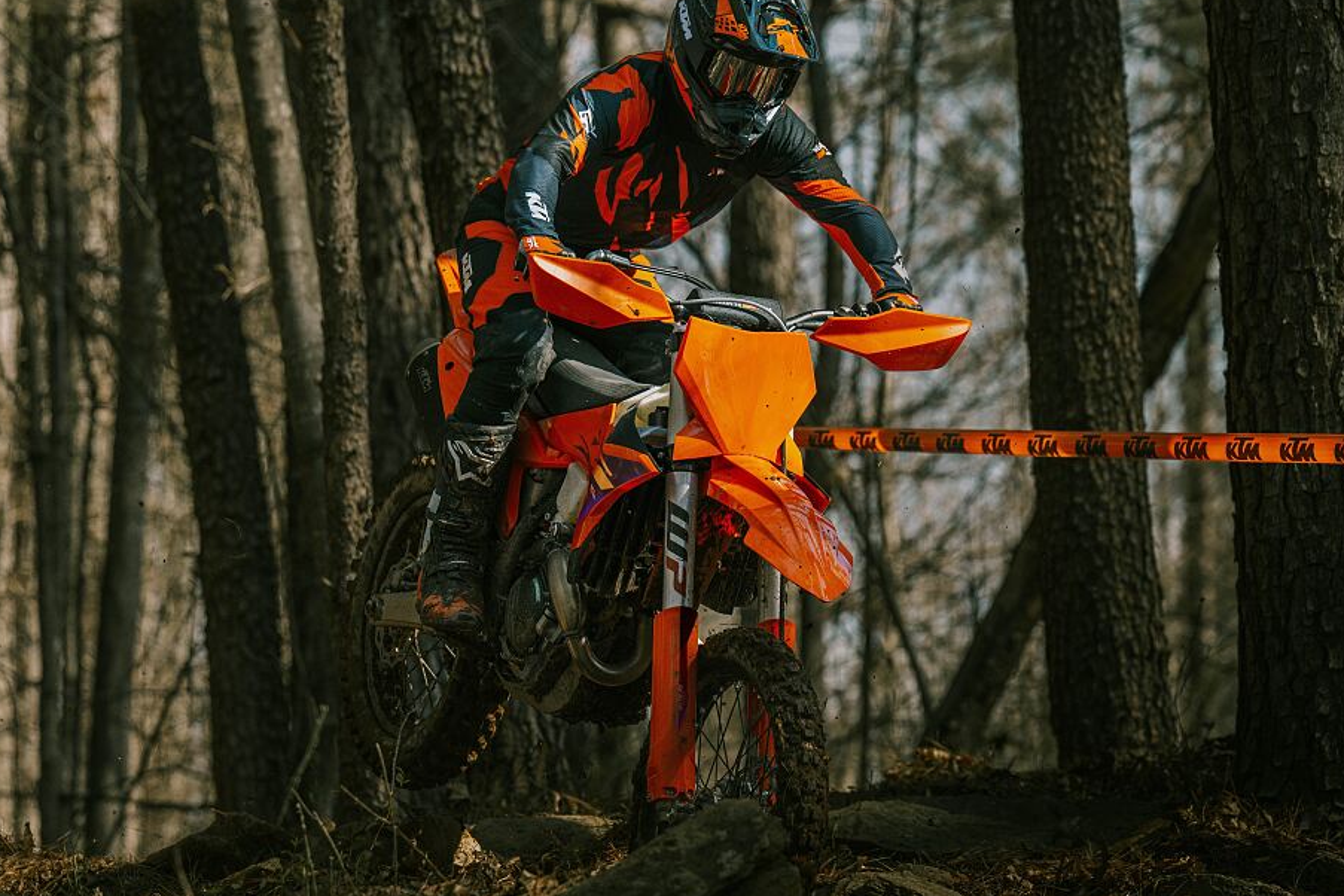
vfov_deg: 6.7
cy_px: 481
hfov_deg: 10.0
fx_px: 7690
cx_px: 579
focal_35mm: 206
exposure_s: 1/2000
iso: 1250
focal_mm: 155
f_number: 4
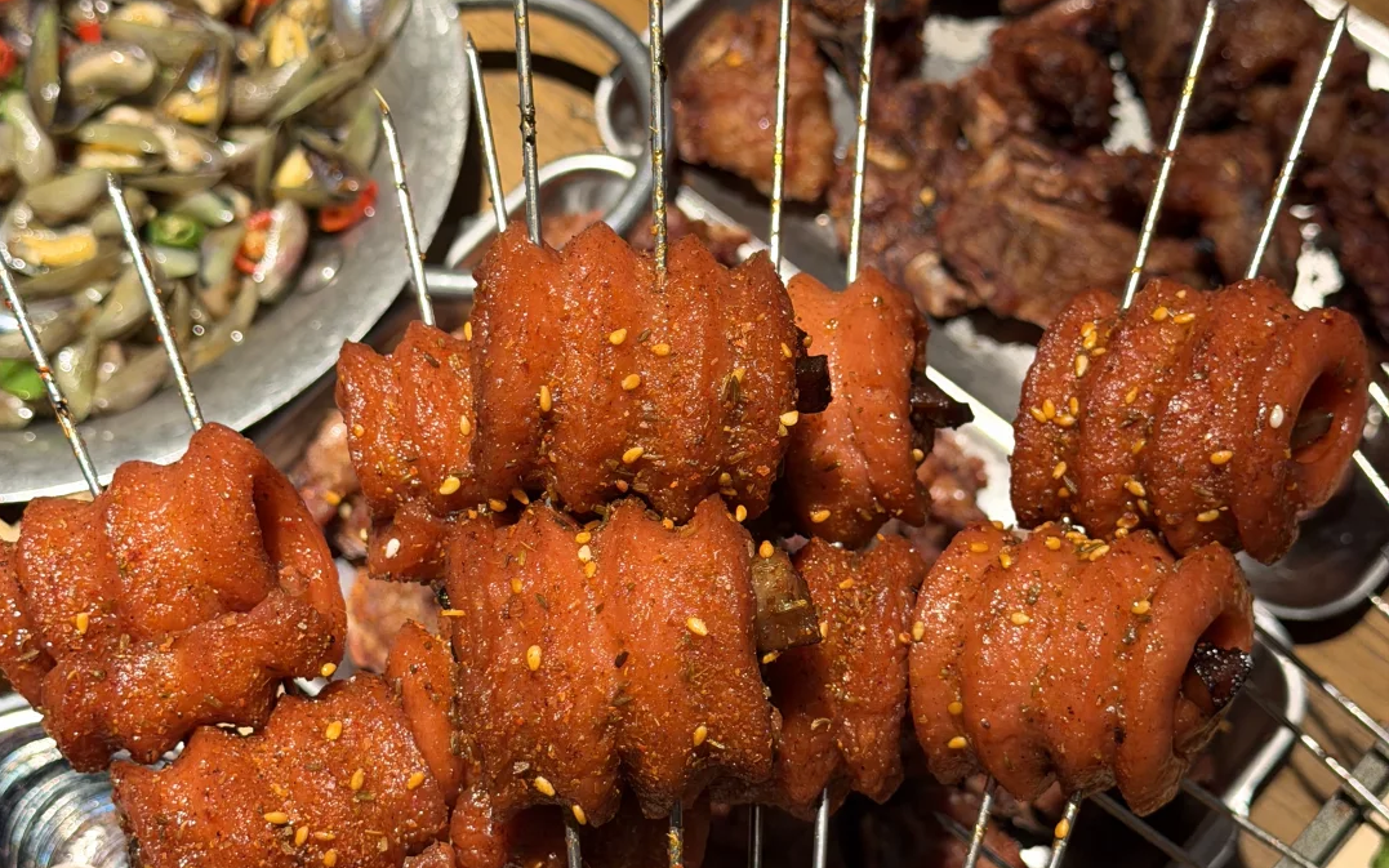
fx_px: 2574
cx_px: 694
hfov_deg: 30.2
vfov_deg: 19.1
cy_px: 500
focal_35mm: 68
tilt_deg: -62.1
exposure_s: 1/50
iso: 100
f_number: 1.78
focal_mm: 6.76
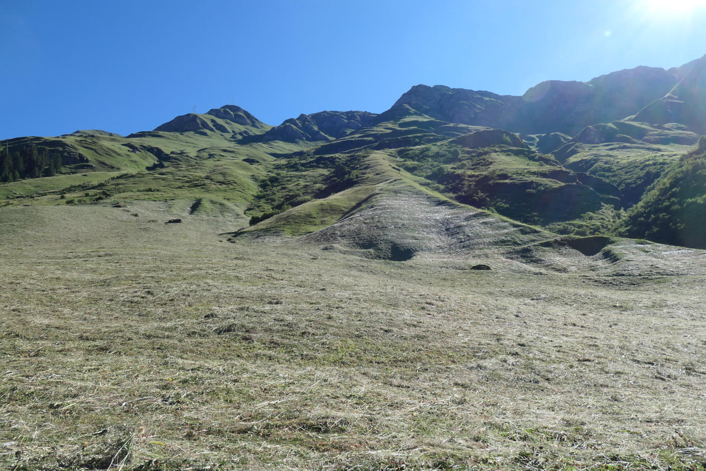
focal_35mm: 24
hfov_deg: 73.7
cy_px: 236
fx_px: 471
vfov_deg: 53.1
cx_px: 353
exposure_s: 1/1000
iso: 200
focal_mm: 8.8
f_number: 4.5
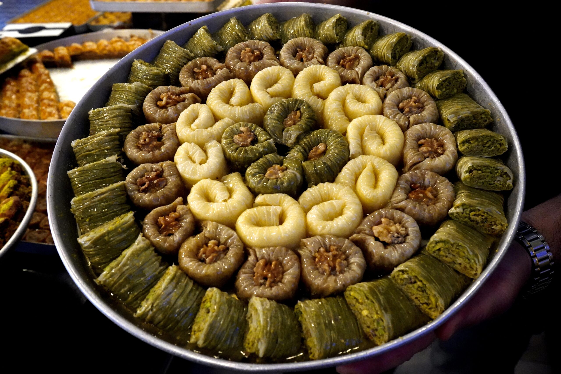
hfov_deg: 60.3
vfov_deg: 42.3
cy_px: 187
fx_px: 483
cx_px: 280
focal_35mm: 31
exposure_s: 1/800
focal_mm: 31
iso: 25600
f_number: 8
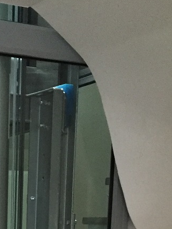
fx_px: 582
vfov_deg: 19.7
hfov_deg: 15.6
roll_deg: +0.9
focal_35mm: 88
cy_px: 332
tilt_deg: -9.4
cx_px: -77
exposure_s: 1/17
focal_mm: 4.15
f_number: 2.2
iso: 250
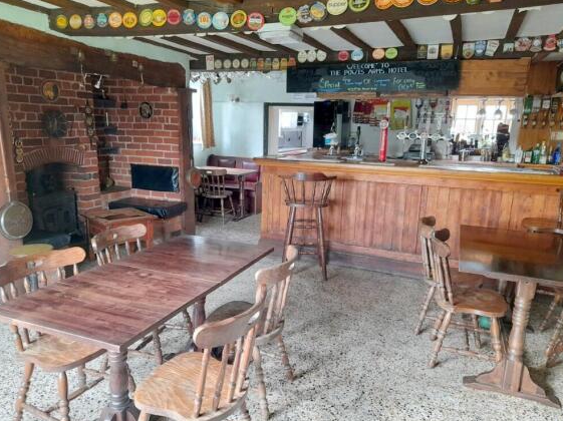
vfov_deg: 53.0
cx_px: 286
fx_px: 423
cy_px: 217
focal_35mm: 26
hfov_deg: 67.3
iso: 250
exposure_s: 1/30
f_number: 2
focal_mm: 4.6
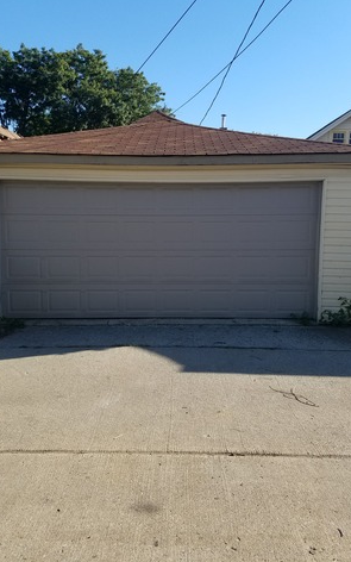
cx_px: 181
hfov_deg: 44.5
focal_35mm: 28
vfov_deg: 66.5
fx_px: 429
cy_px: 279
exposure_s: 1/1572
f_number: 1.7
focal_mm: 4.2
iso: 50
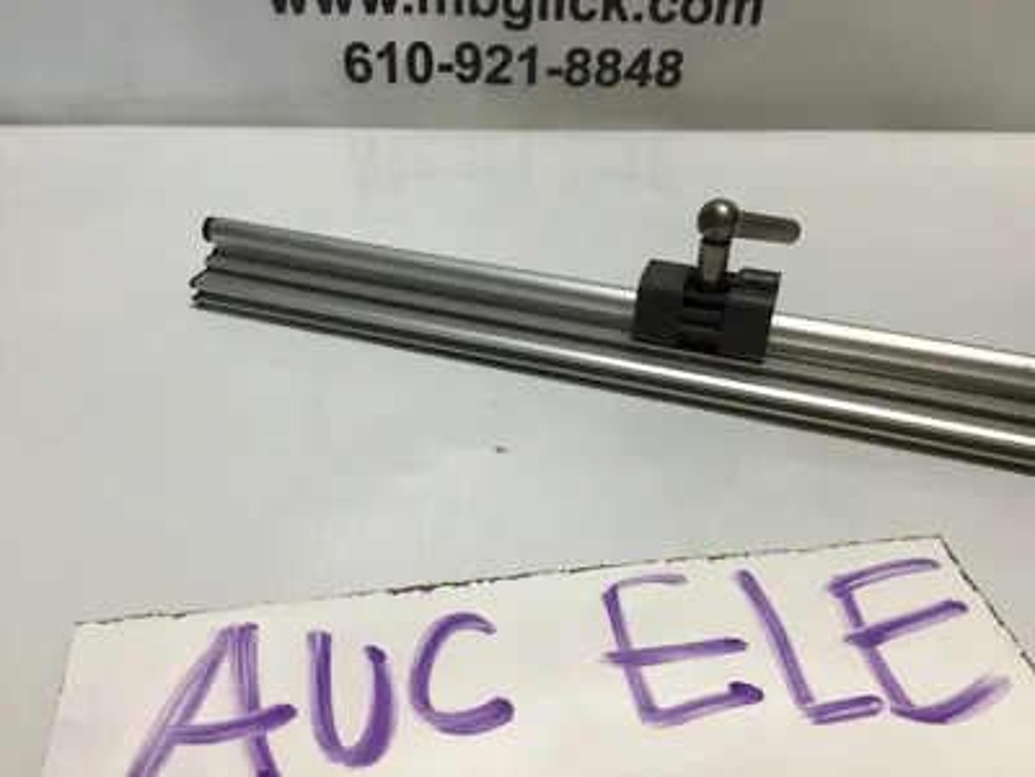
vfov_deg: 45.4
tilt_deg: -35.0
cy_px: 388
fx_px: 927
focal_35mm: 31
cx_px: 518
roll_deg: -1.0
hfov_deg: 58.4
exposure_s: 1/257
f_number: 2.4
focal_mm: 3.3
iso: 25
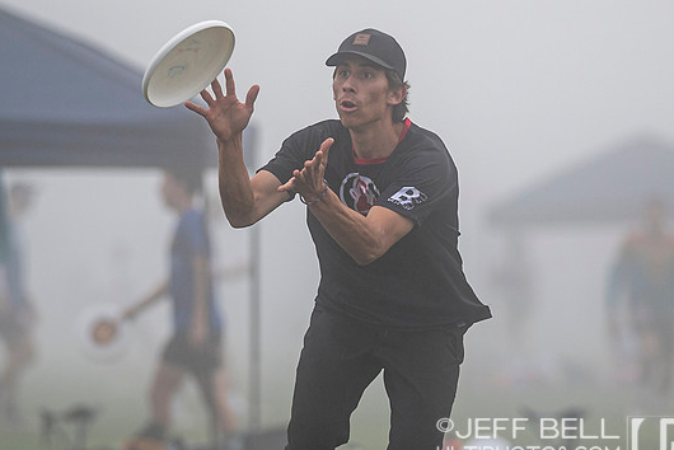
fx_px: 10040
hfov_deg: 3.8
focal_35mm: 536
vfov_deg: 2.6
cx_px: 433
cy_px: 150
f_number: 2.8
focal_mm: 210
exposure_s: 1/1000
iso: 100
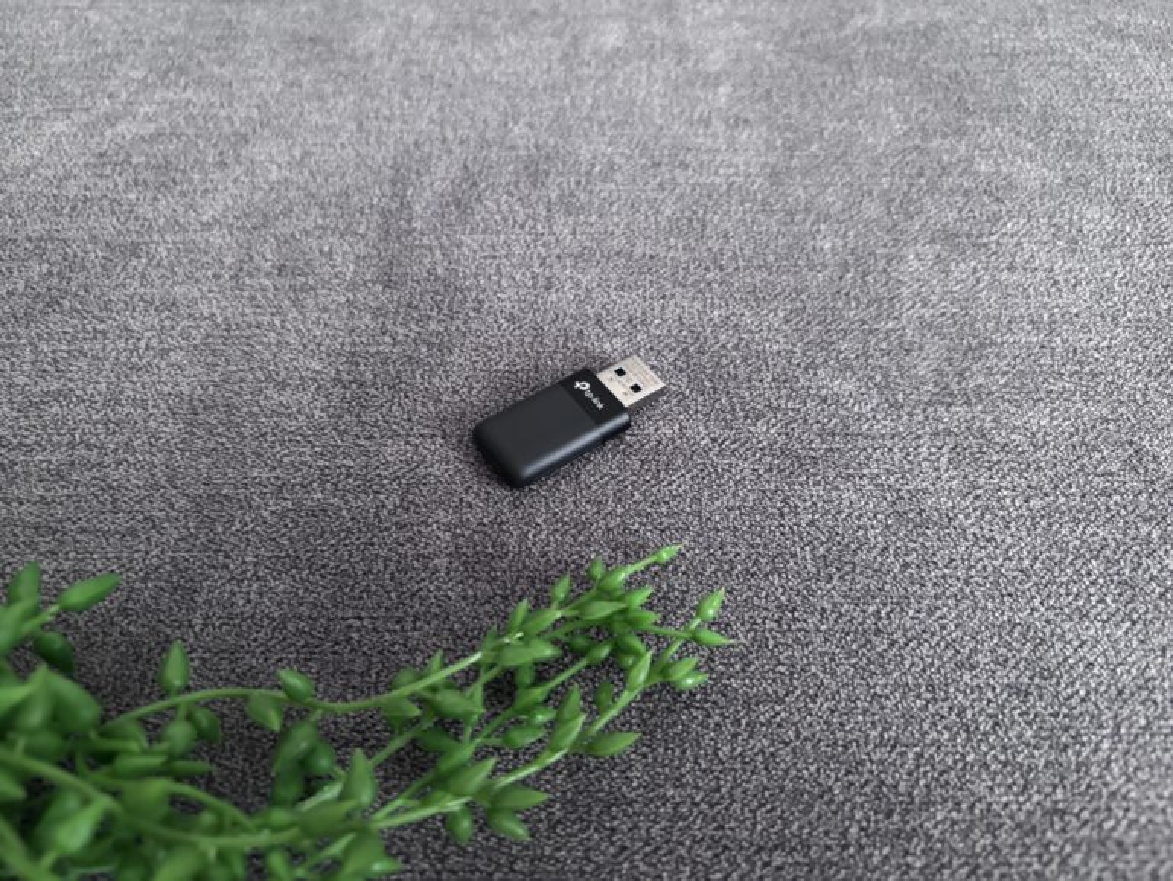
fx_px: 881
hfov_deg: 67.3
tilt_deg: -50.1
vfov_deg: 53.1
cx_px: 586
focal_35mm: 26
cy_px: 440
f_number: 1.6
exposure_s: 1/38
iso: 640
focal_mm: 5.96
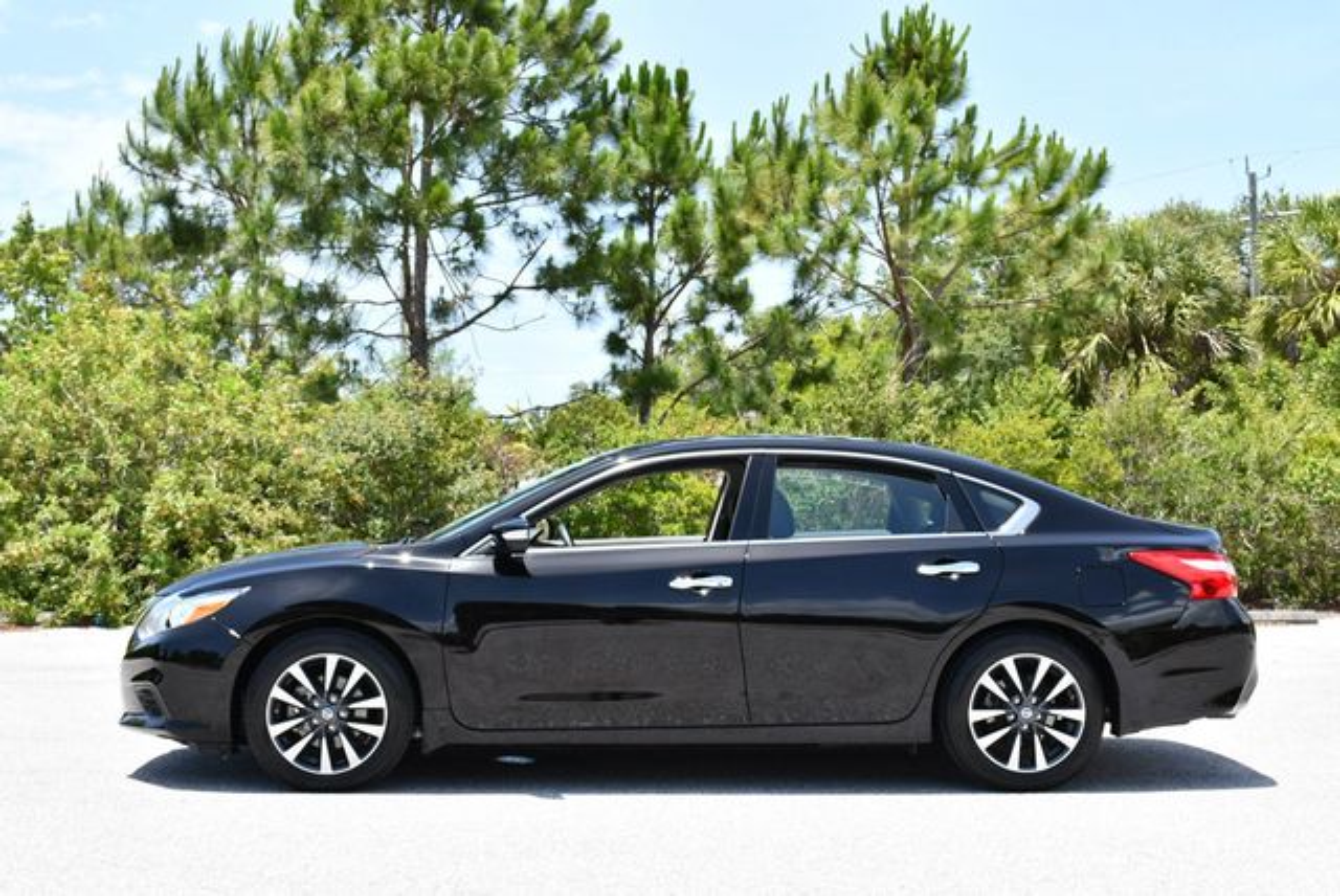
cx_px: 670
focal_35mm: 48
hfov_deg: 41.1
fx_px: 1788
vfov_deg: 28.1
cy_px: 448
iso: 200
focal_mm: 24
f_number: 8
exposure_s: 1/250
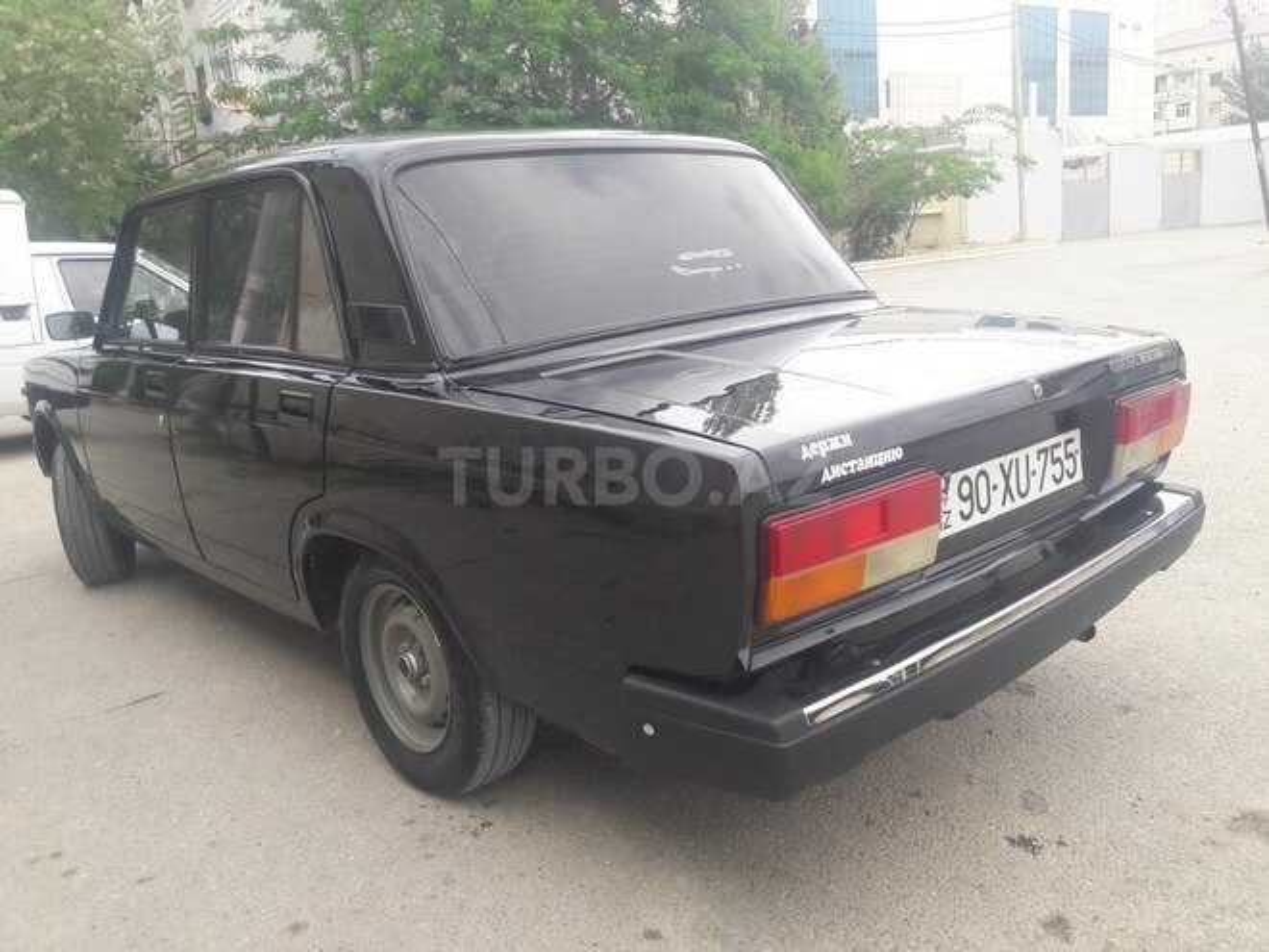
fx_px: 1026
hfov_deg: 63.4
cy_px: 476
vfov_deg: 49.7
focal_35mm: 28
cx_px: 634
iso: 40
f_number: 1.9
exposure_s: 1/234
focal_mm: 3.7
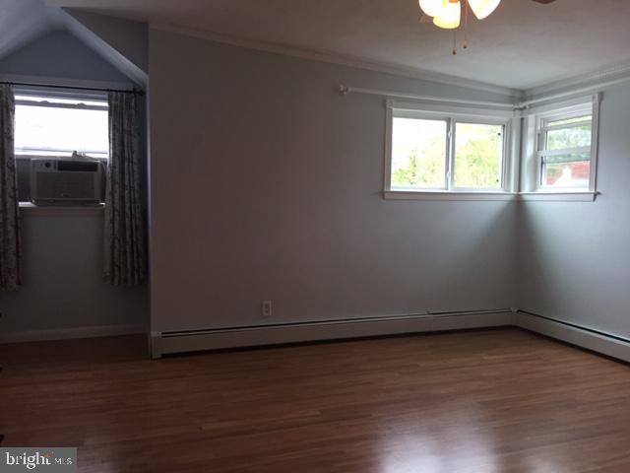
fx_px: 528
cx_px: 315
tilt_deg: -4.8
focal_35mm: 29
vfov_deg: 48.2
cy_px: 236
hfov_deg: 61.7
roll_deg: -0.7
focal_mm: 4.15
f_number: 2.2
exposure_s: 1/30
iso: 50
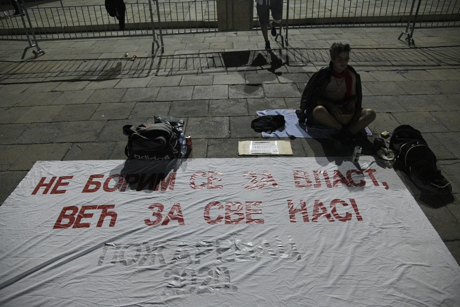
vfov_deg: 53.1
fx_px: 307
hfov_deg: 73.7
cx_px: 230
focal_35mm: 24
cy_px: 154
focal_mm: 24
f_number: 4
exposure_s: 1/80
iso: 5000
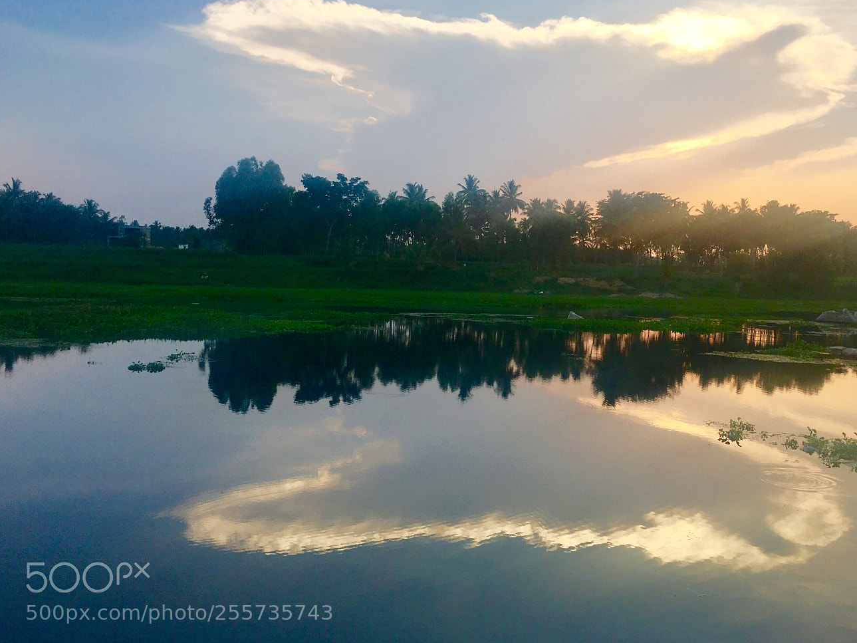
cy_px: 266
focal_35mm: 36
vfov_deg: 39.5
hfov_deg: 51.0
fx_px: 891
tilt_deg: +0.3
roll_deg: -1.4
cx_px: 517
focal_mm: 4.15
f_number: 2.2
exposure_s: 1/610
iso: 25
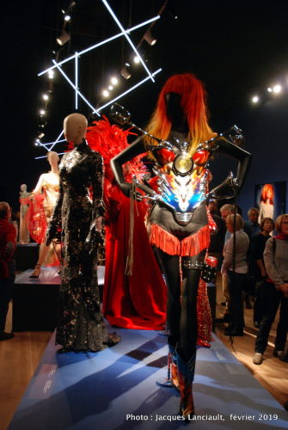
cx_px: 144
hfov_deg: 40.1
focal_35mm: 33
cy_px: 215
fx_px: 395
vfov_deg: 57.2
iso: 1250
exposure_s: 1/20
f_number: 3.8
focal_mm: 22
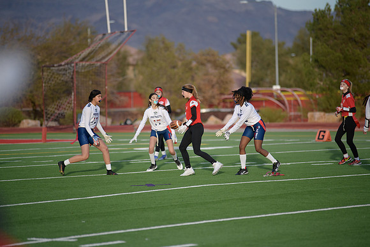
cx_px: 185
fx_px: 2056
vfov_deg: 6.9
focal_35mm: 200
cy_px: 124
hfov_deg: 10.3
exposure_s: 1/4000
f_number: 2.8
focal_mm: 200
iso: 640
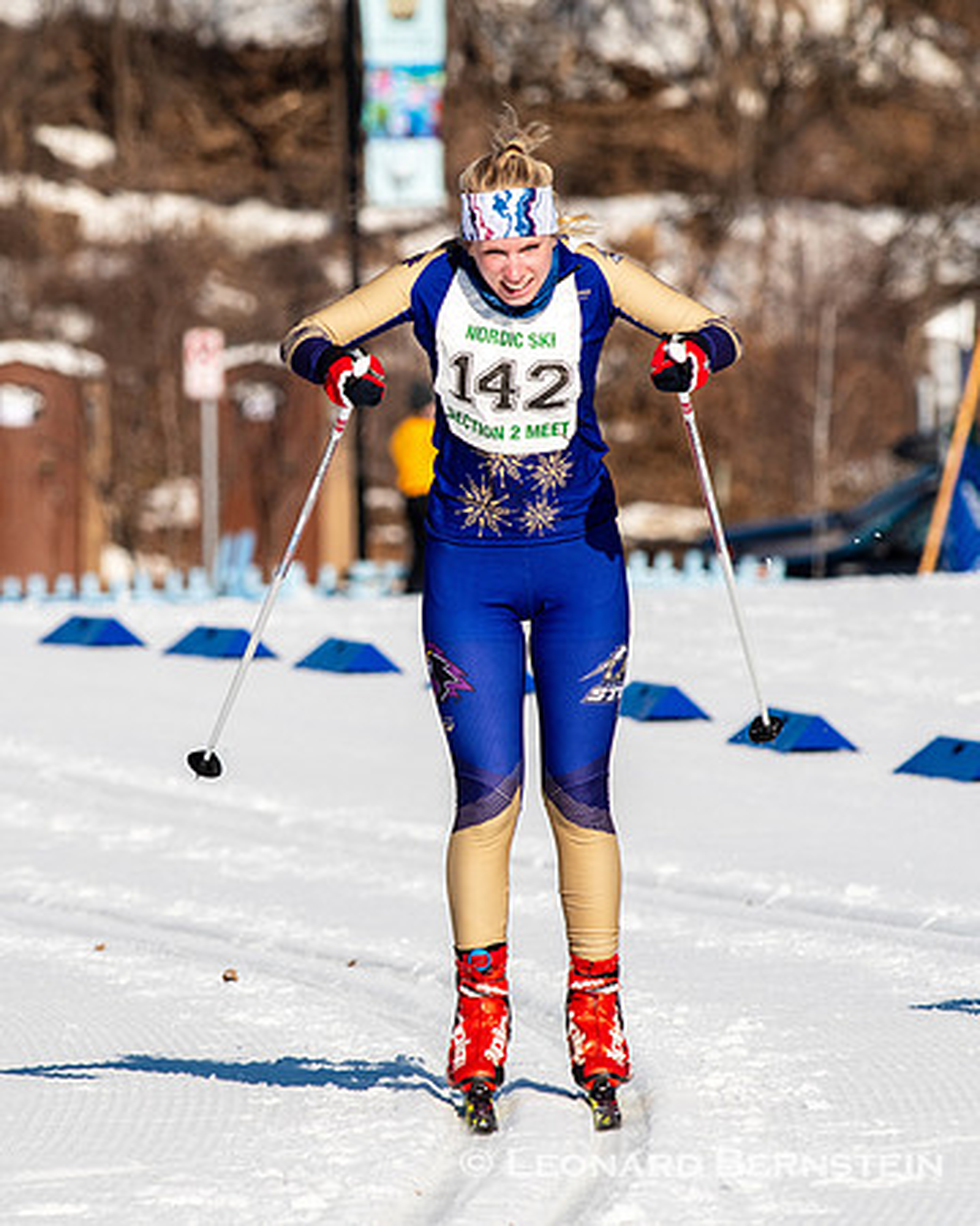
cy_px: 608
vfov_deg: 3.0
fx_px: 23142
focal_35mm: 638
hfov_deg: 2.4
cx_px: 248
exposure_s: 1/2000
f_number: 8
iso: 400
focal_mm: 300
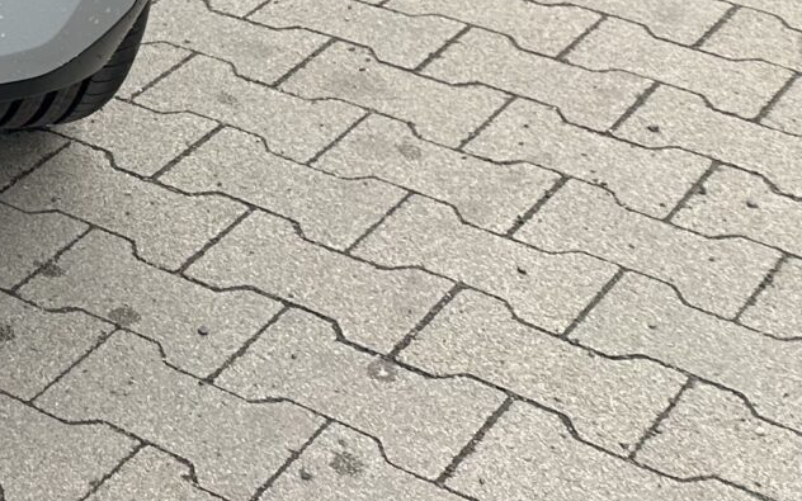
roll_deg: +1.5
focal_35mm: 103
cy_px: -496
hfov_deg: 16.7
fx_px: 2251
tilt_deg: -13.8
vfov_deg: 11.5
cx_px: -660
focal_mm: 6.86
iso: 80
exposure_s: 1/373
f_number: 1.78
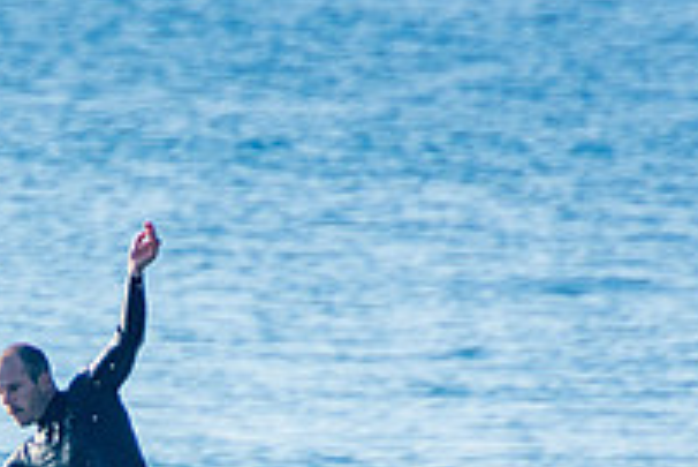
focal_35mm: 1726
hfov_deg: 1.2
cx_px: -73
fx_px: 33488
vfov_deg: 0.8
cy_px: 666
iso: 280
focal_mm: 400
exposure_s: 1/1250
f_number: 5.6
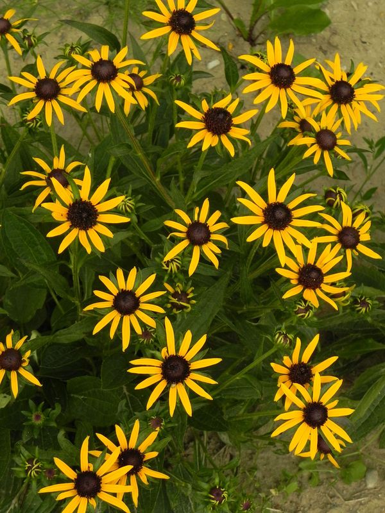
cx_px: 192
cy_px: 256
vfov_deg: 18.7
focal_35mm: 105
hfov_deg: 14.1
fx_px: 1557
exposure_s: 1/640
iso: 160
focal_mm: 18.8
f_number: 4.5
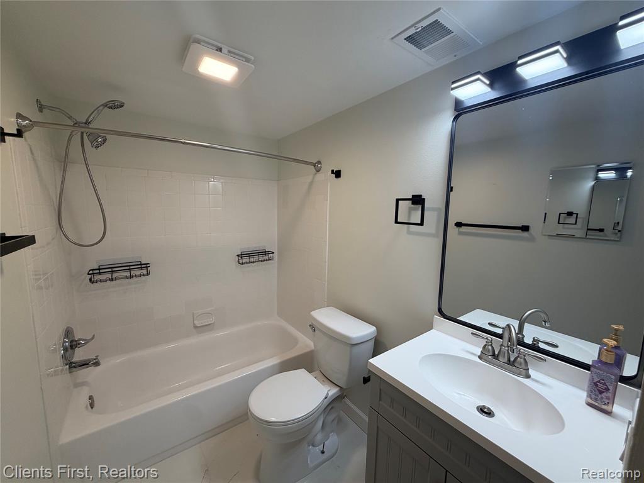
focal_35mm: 14
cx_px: 322
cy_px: 242
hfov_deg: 102.1
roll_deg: -1.0
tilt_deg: -8.0
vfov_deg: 85.7
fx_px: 260
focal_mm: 2.22
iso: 100
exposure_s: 1/120
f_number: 2.2
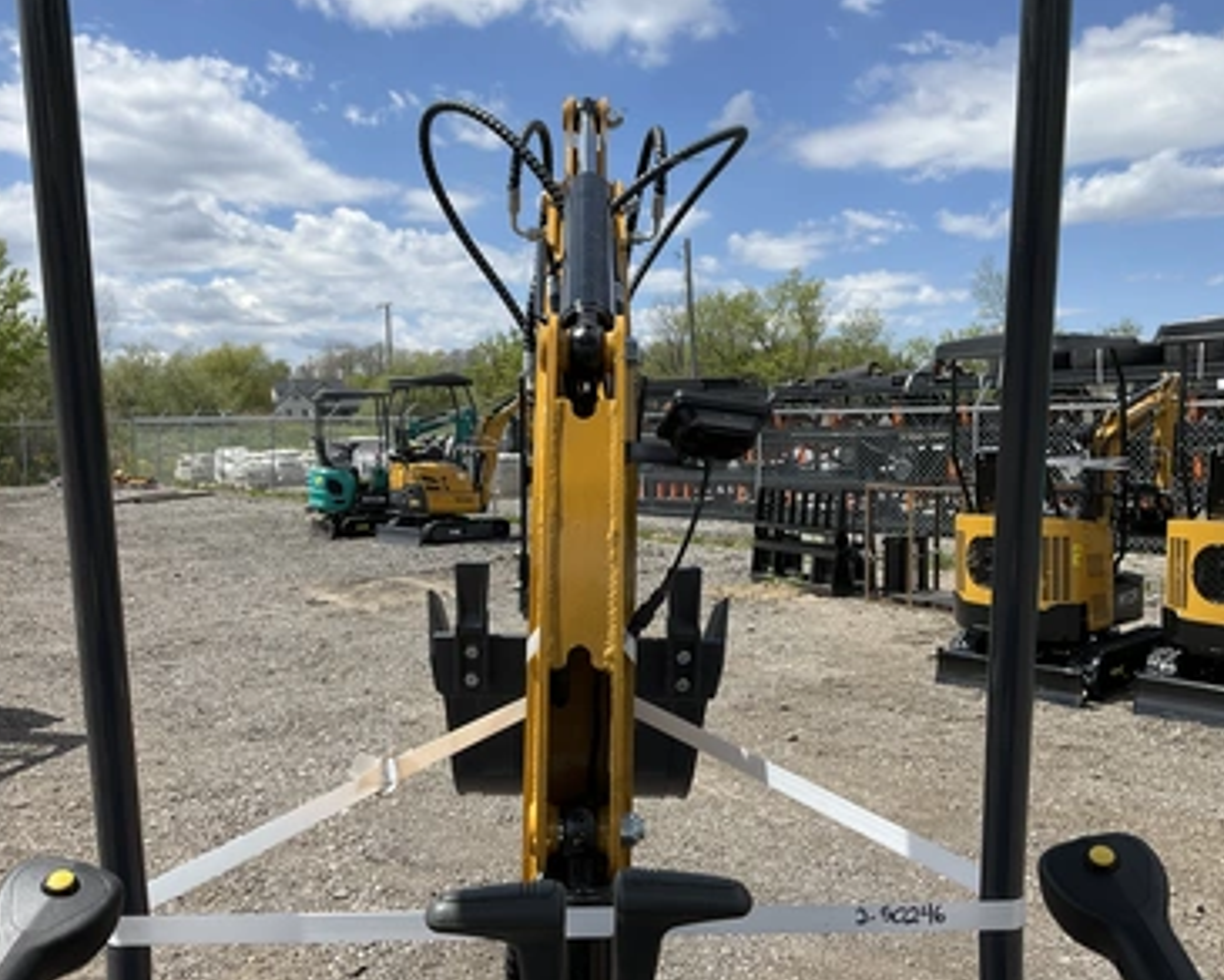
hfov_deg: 57.2
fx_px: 1123
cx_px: 597
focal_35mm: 31
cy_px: 490
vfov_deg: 47.1
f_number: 1.8
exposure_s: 1/2141
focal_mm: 3
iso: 25
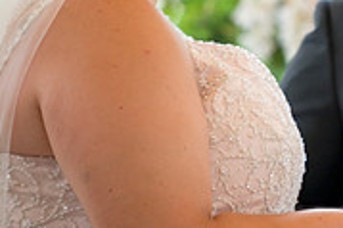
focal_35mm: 679
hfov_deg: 3.0
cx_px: 492
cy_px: 4
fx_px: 6463
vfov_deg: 2.0
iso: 1100
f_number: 2.8
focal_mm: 200
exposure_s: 1/45
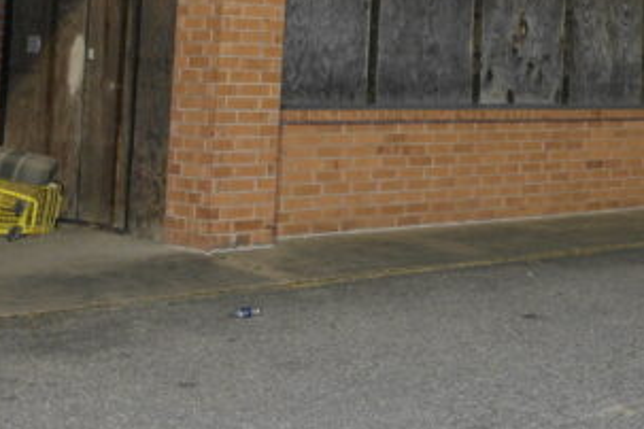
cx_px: 559
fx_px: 1359
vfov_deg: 17.0
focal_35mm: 76
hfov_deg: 25.9
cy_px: -113
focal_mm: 20
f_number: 3.5
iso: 800
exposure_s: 1/40
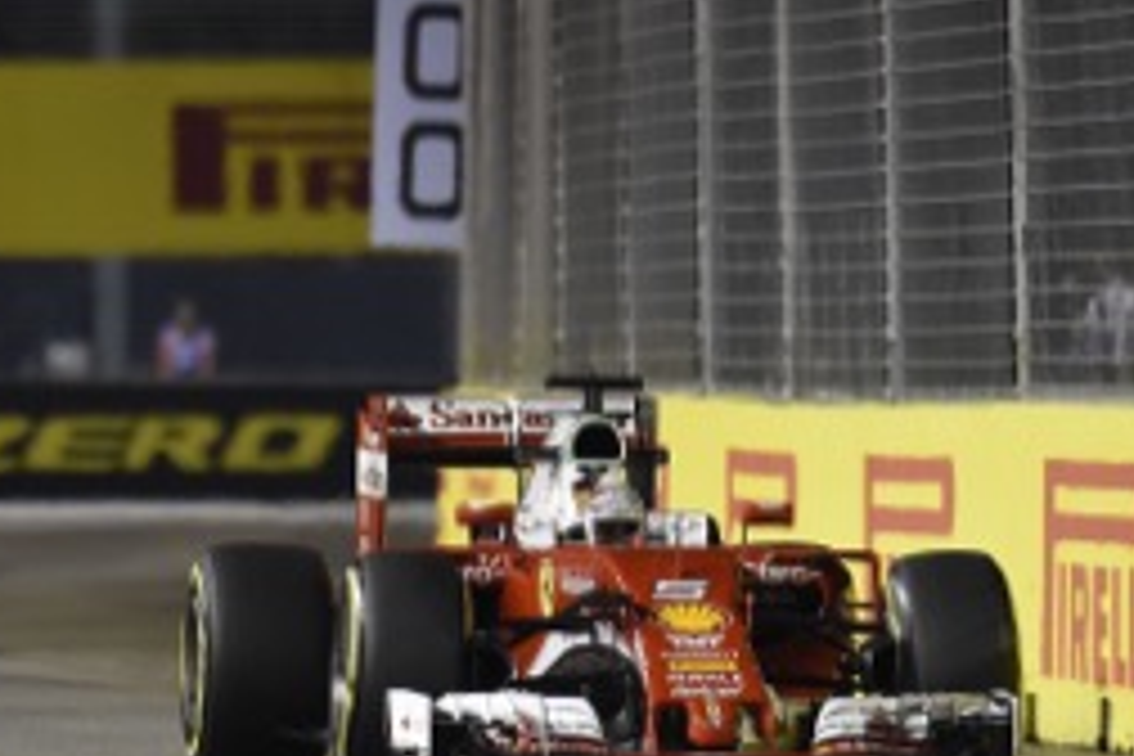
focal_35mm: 951
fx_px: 29954
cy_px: 320
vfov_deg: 1.4
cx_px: 724
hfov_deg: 2.2
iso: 4000
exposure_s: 1/640
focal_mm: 500
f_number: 5.6
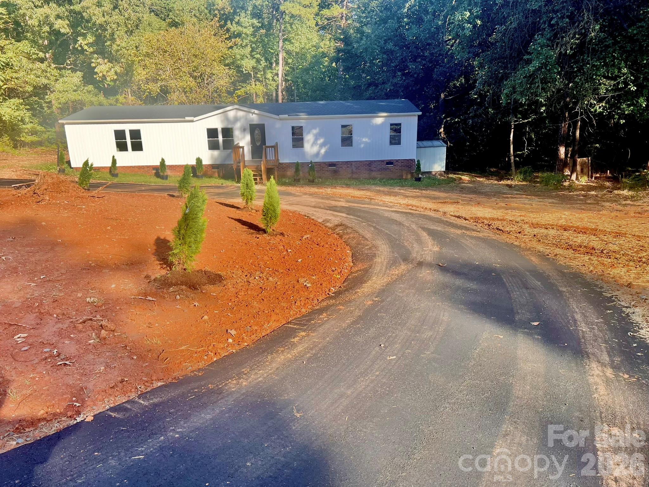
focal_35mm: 26
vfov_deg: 53.1
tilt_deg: -20.3
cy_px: 244
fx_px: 487
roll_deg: +1.1
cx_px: 324
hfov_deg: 67.3
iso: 50
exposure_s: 1/873
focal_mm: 5.7
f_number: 1.5
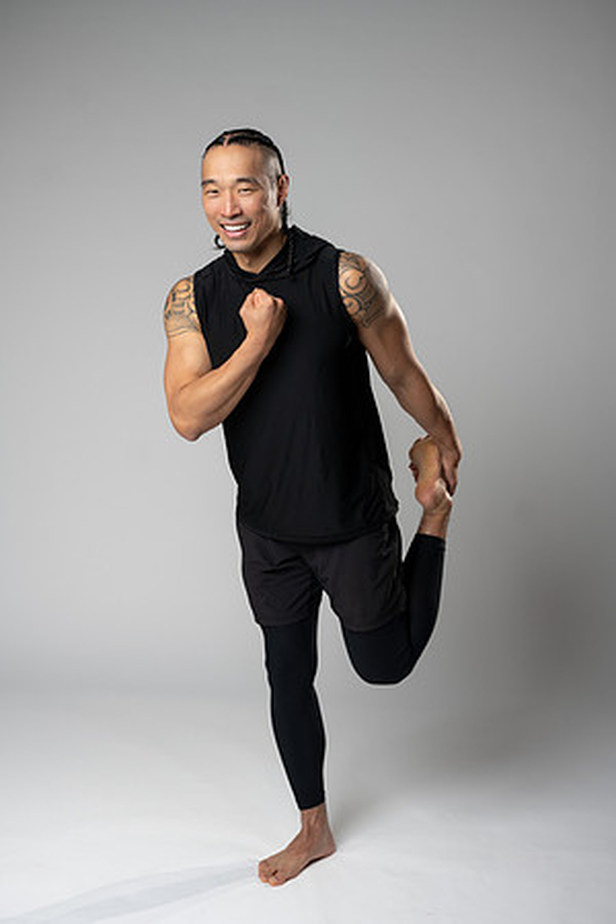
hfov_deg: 27.0
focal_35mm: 50
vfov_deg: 39.6
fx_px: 1283
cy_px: 462
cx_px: 308
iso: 200
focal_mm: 50
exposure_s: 1/160
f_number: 3.2
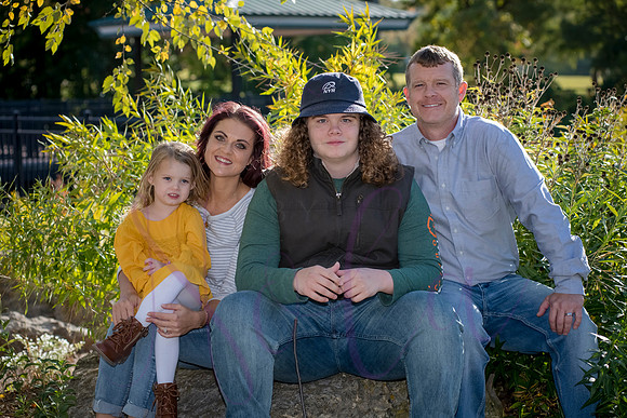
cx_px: 314
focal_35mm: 80
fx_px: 1394
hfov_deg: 25.4
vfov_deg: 17.1
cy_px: 209
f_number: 5
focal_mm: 80
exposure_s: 1/1000
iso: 640
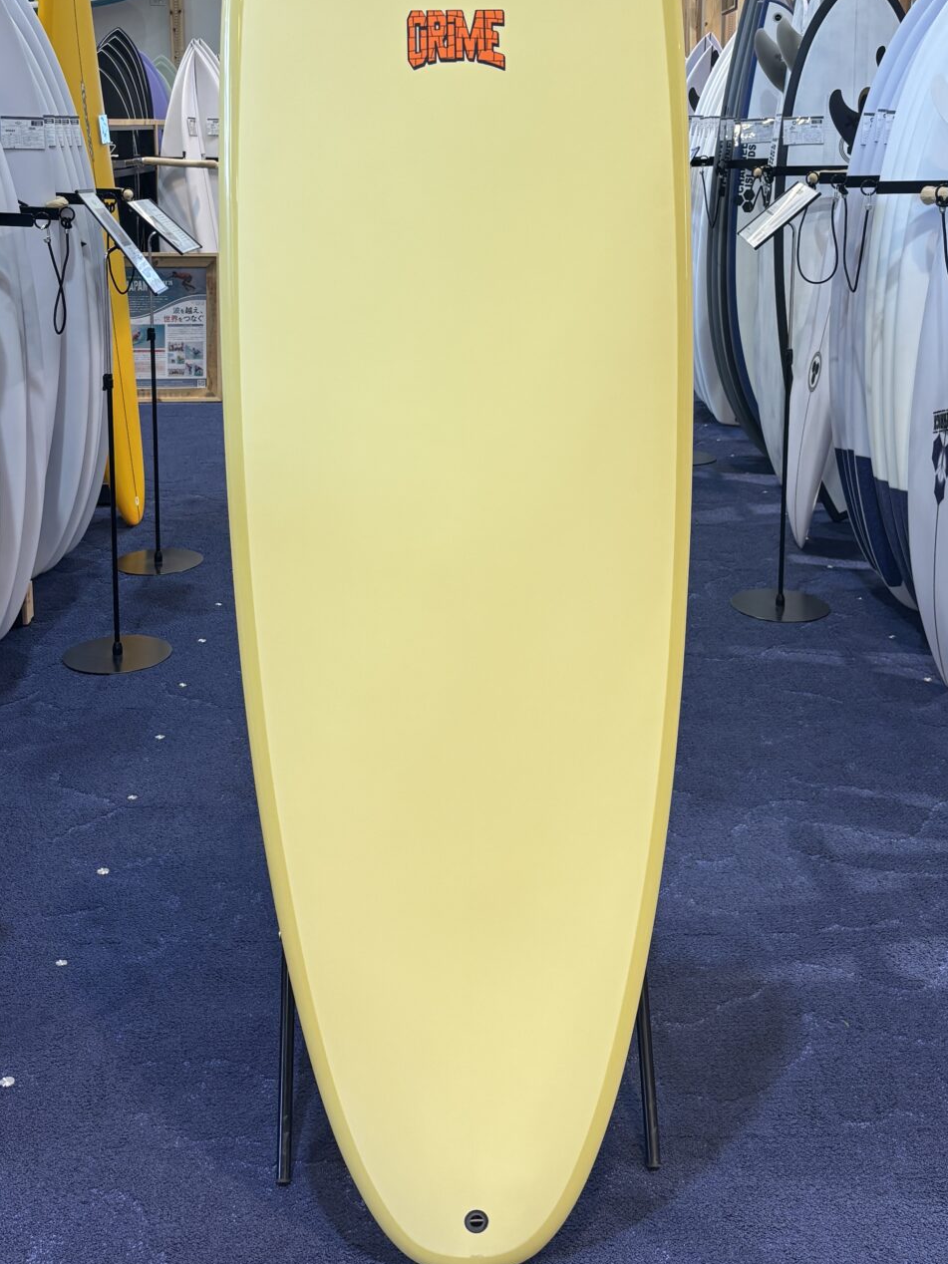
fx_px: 1497
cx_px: 475
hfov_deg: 35.1
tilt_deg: -8.5
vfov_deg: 44.6
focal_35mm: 41
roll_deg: -0.3
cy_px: 352
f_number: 1.6
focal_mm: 5.96
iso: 125
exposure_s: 1/120
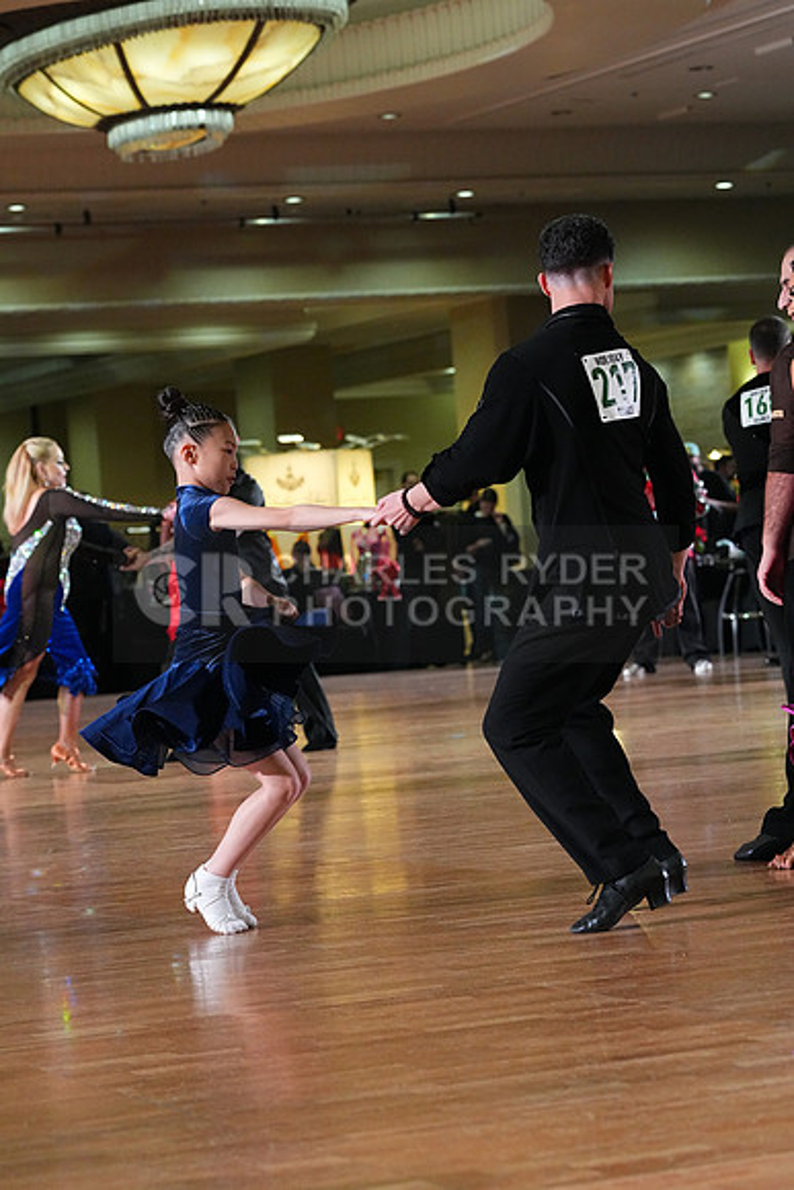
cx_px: 397
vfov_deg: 18.9
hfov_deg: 12.7
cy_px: 595
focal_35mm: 108
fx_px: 3571
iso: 8000
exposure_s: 1/400
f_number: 5.6
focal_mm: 108
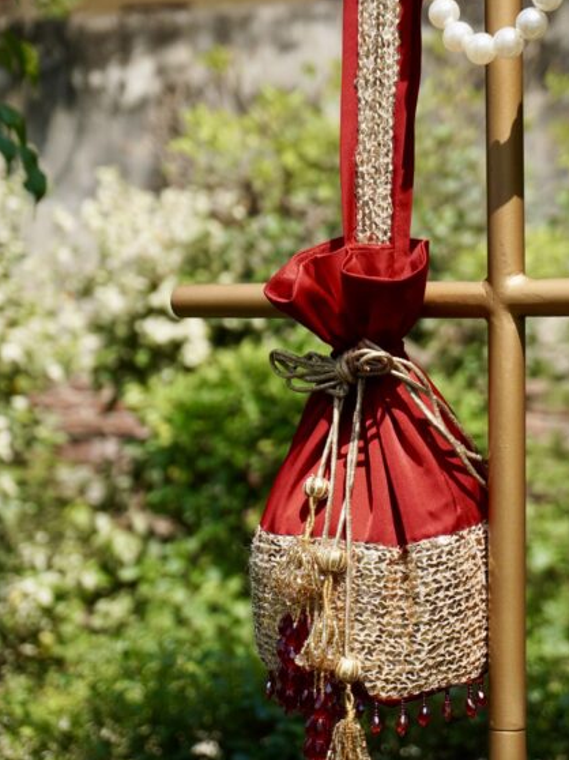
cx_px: 328
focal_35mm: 97
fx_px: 2128
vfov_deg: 20.2
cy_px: 345
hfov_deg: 15.2
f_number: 6.3
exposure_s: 1/2000
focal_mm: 50
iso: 800
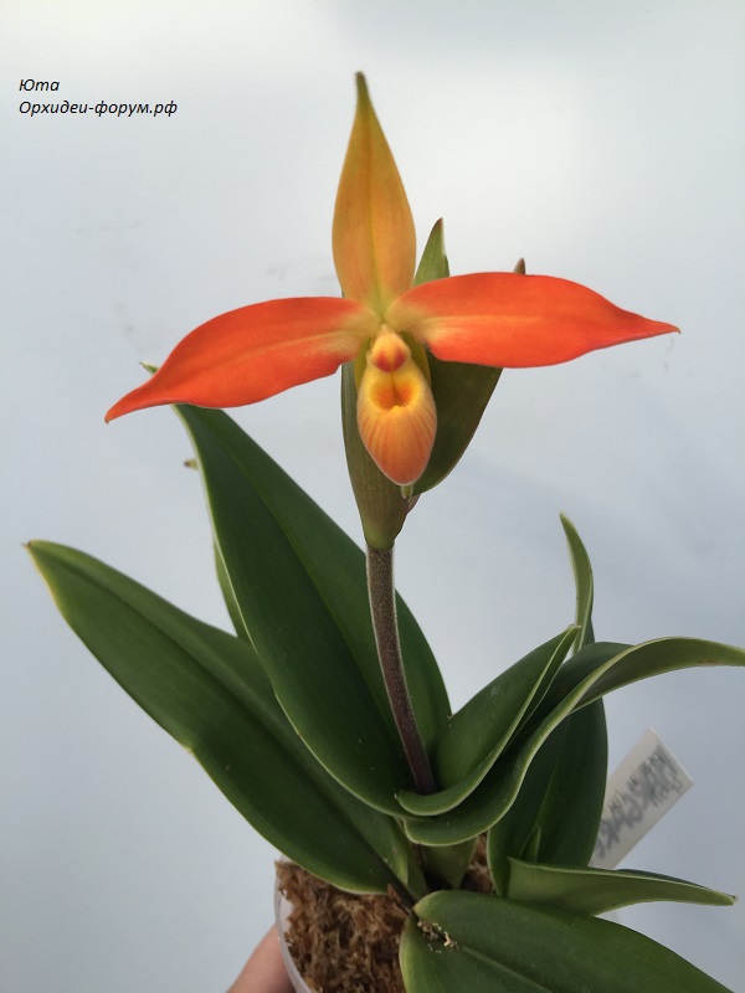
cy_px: 496
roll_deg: +0.0
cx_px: 372
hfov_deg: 48.2
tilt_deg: -22.8
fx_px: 832
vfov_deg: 61.7
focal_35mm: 29
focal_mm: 4.15
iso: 32
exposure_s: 1/169
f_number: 2.2
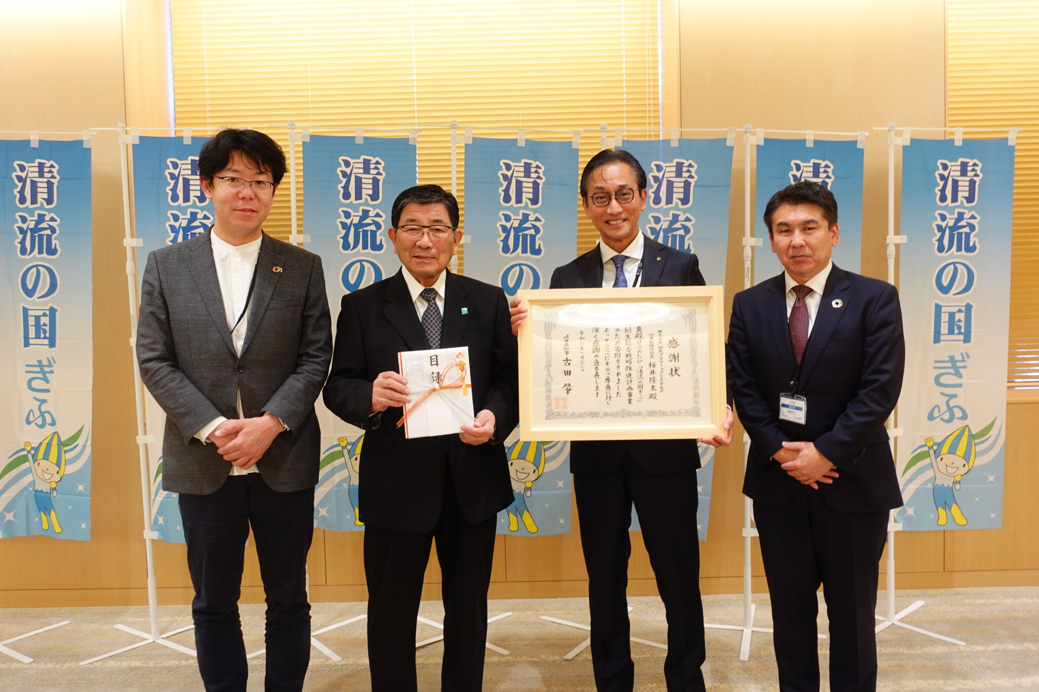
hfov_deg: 67.4
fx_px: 779
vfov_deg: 47.9
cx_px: 520
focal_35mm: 27
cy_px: 346
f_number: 2.8
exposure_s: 1/40
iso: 125
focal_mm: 10.69
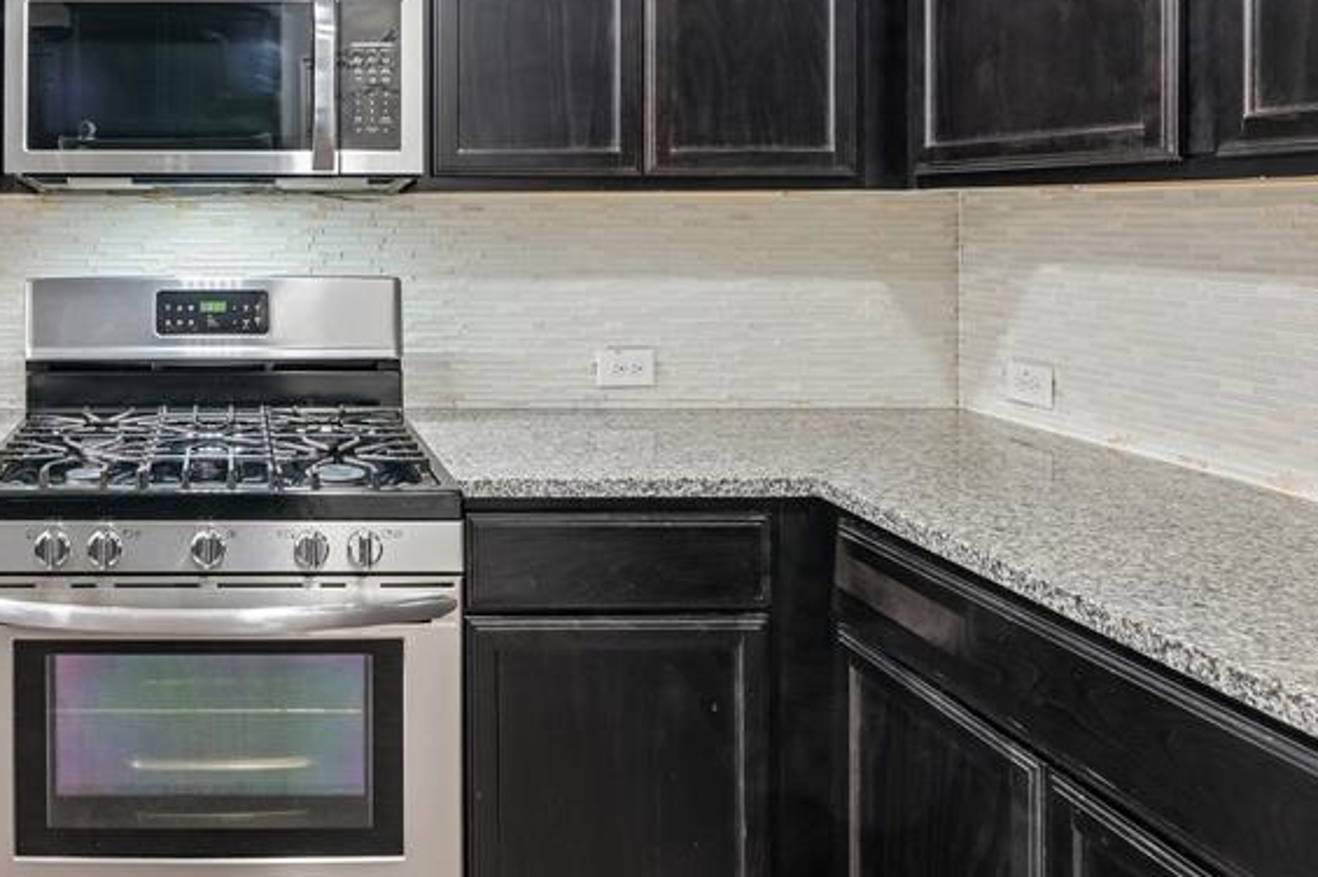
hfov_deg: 57.5
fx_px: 1061
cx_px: 212
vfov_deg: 43.5
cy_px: 219
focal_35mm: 29
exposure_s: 1/6
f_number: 8
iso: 400
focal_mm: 16
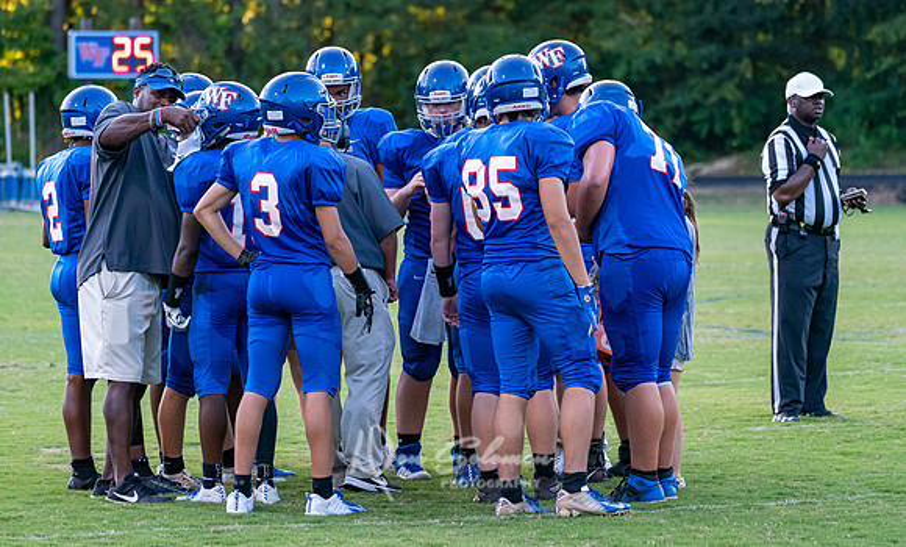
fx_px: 5447
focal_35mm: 223
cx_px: 451
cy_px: 254
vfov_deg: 5.7
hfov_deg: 9.5
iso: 5000
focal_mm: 192
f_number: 5.6
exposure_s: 1/1000
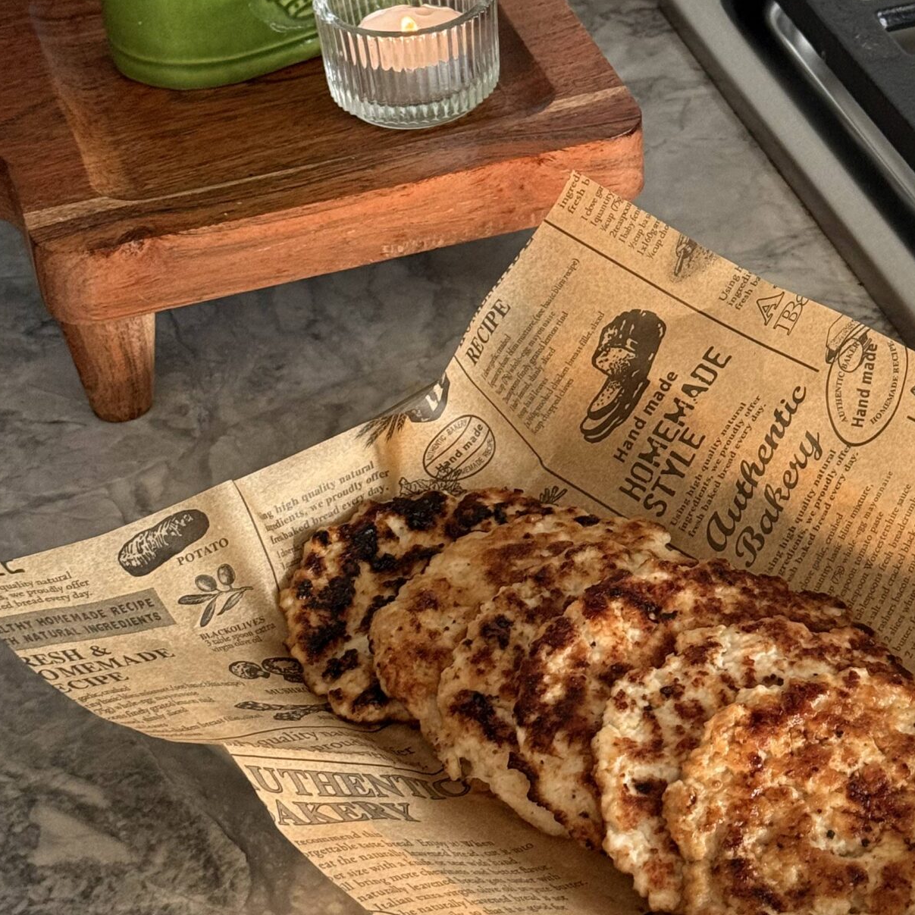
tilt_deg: -34.4
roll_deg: +1.7
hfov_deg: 19.2
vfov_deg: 19.2
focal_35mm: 90
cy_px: 309
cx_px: 695
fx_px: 2691
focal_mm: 6.76
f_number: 1.78
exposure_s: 1/40
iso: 200
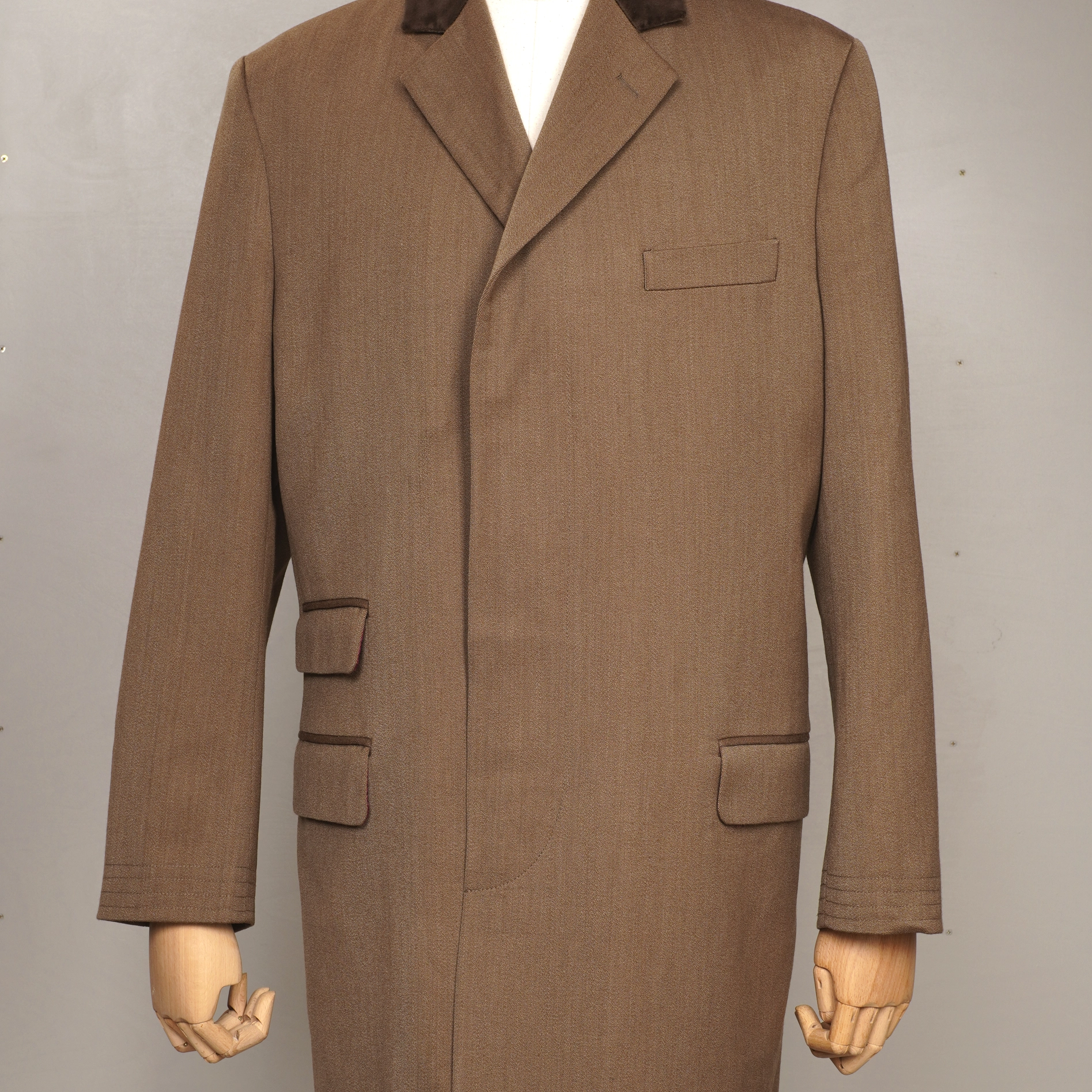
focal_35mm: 62
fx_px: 2213
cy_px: 618
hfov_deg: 27.7
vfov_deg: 27.7
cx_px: 539
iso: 200
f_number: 8
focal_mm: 32
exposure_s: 1/8
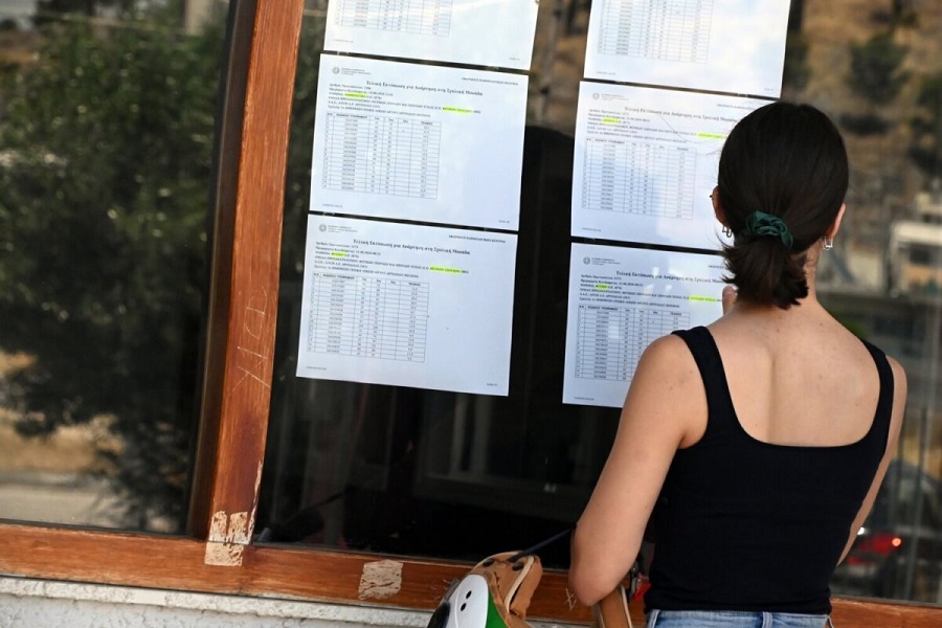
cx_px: 471
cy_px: 314
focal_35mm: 157
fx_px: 4108
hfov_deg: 13.1
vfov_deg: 8.7
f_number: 9
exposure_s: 1/1250
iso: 2500
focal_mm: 105
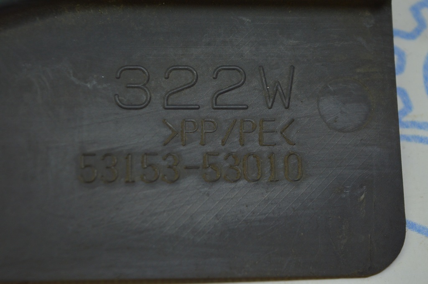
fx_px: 980
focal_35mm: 82
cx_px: 214
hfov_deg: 24.6
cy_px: 142
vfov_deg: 16.5
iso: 400
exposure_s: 1/60
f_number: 5.6
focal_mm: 55
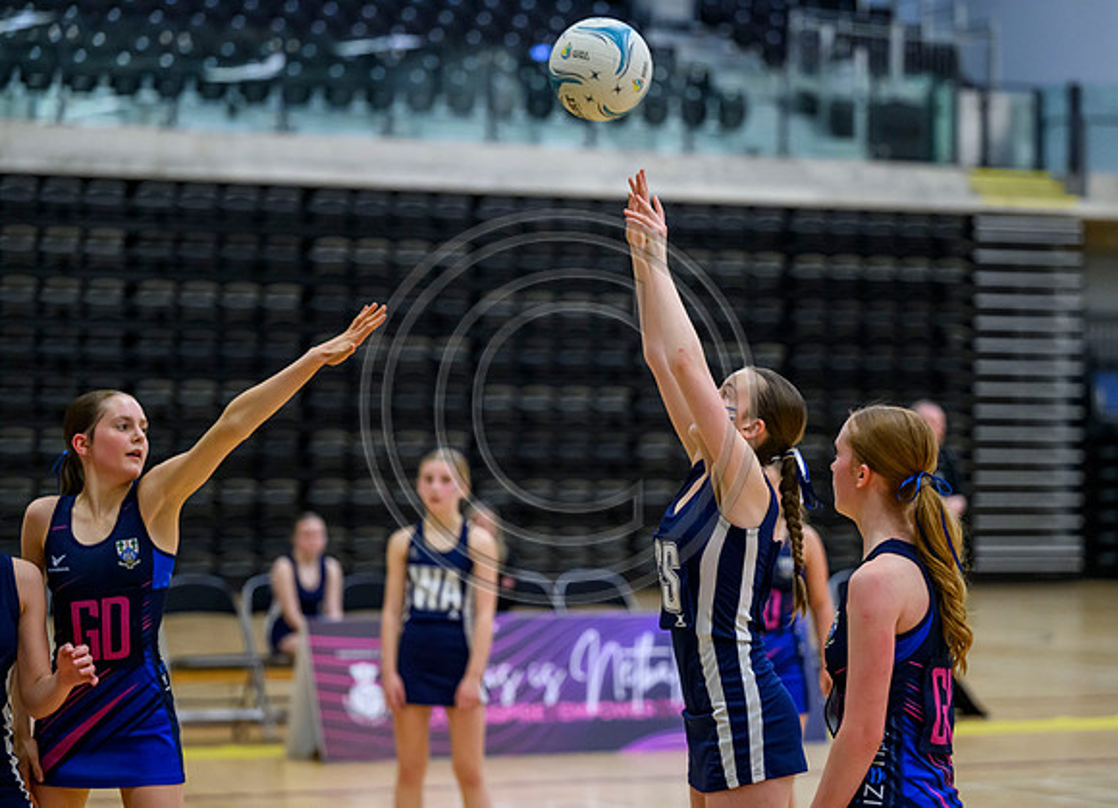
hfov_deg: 17.2
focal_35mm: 116
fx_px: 3703
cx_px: 606
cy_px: 404
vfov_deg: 12.4
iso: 6400
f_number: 2.8
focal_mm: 110
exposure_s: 1/1000
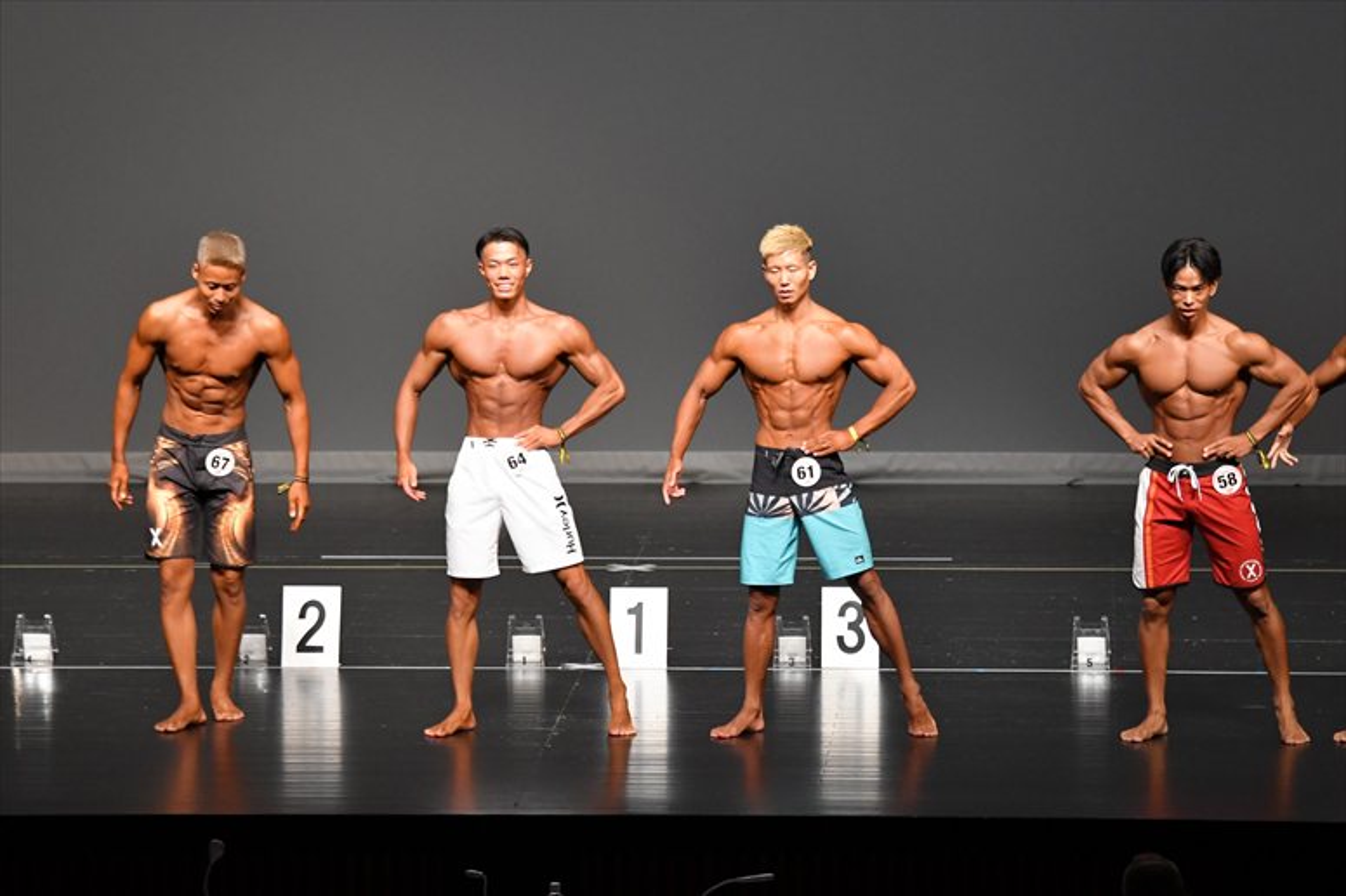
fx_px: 7549
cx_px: 673
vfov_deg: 6.8
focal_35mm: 202
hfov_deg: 10.2
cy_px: 448
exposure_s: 1/400
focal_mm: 135
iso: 3200
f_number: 5.6
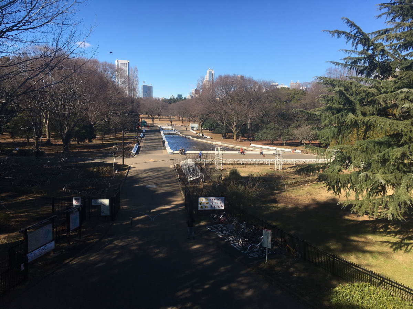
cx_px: 206
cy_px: 154
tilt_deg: -5.3
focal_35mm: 29
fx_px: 346
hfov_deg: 61.7
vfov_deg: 48.2
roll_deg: -1.1
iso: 25
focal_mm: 4.15
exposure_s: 1/1570
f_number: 2.2
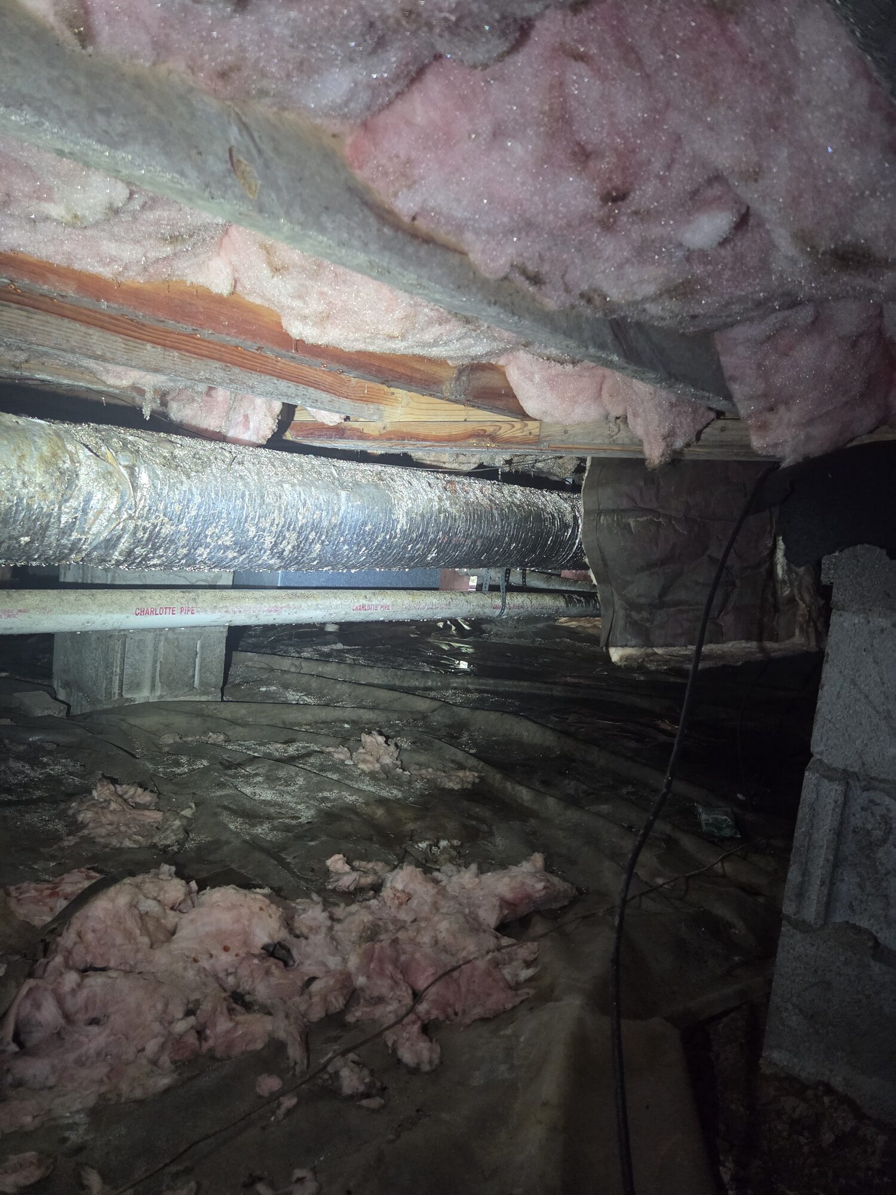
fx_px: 794
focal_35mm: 23
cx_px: 448
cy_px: 598
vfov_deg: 73.9
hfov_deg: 58.9
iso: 800
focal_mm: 5.4
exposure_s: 1/120
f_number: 1.8
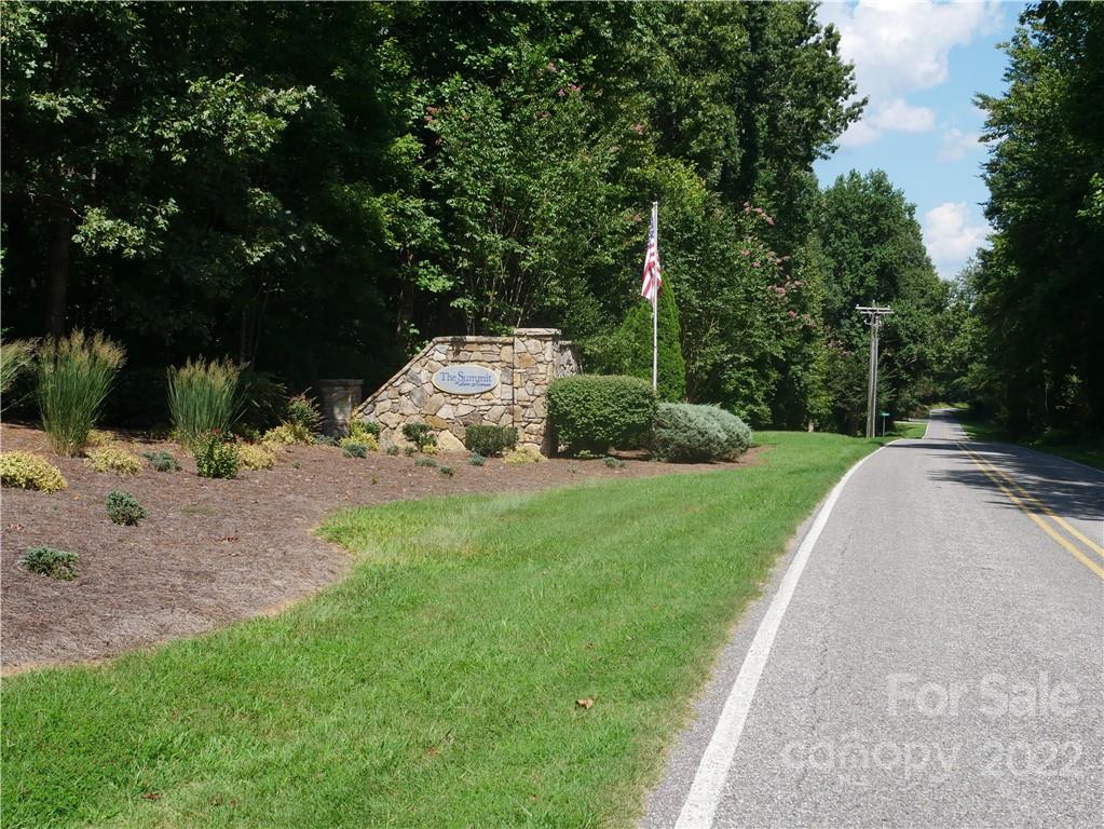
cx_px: 552
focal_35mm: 44
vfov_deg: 32.9
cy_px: 414
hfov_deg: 42.9
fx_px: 1404
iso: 200
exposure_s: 1/320
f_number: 9
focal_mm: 22
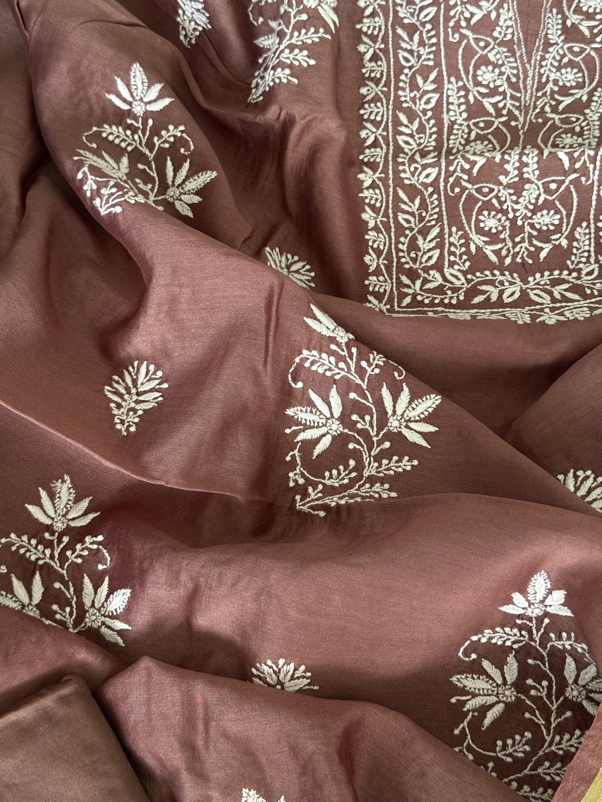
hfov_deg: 30.3
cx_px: 301
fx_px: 1113
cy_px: 401
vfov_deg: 39.7
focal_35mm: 48
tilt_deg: -67.7
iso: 500
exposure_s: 1/40
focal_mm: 6.76
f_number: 1.78
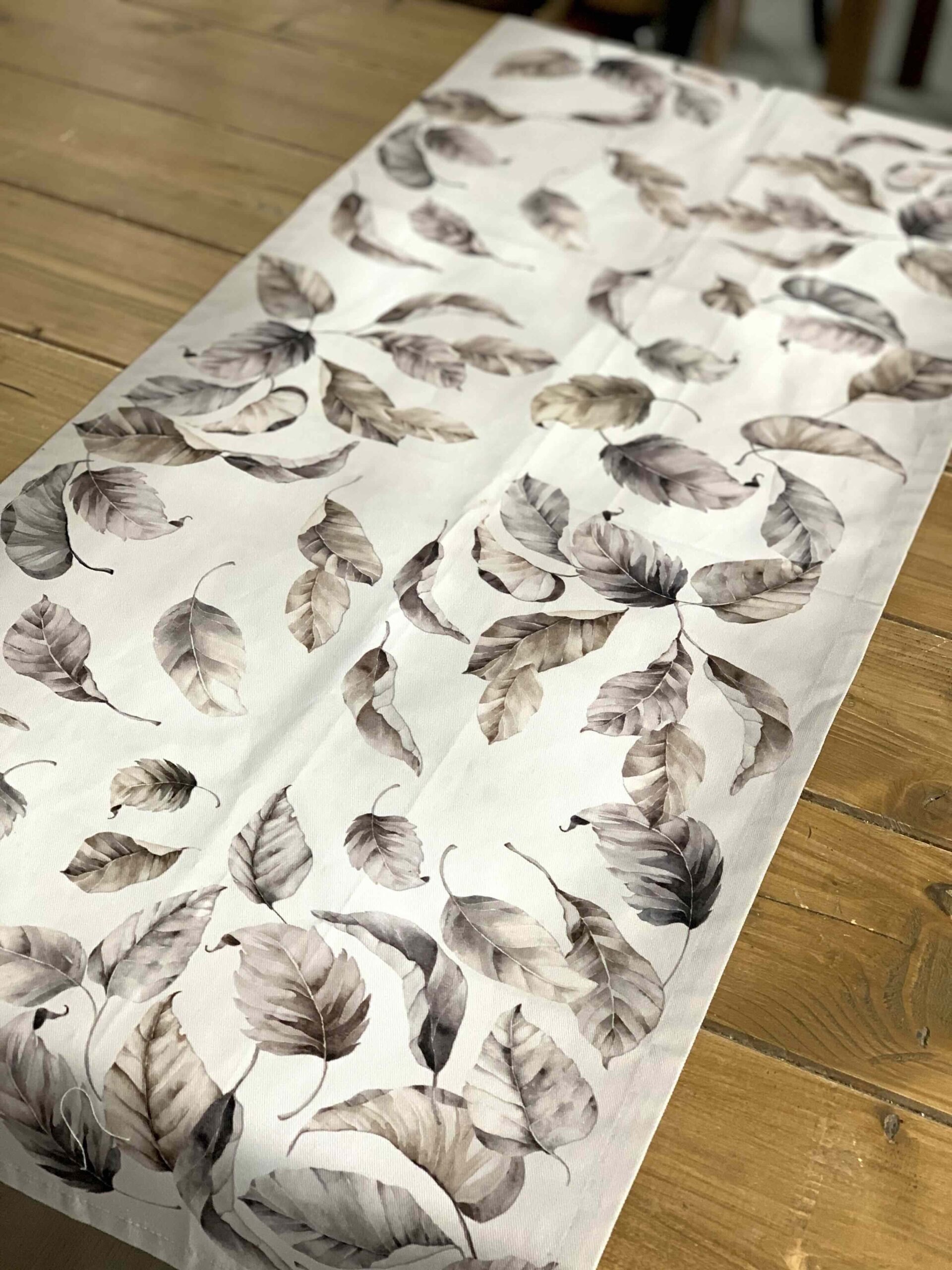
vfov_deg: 36.8
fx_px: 1907
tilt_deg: -41.6
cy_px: 635
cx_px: 476
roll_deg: -5.8
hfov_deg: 28.0
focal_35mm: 52
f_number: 2.4
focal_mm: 6
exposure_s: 1/50
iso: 125
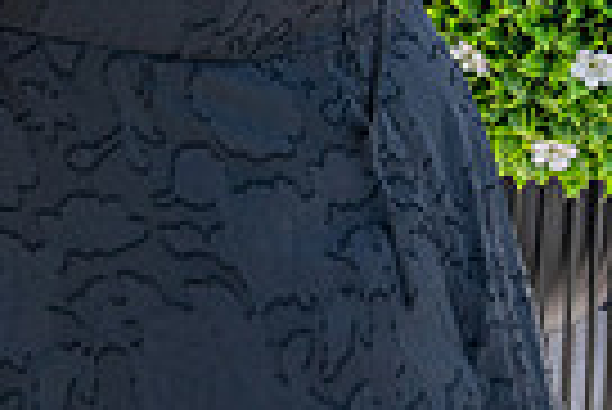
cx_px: -531
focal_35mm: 162
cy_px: -444
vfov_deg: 8.1
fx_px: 2757
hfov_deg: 11.6
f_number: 8
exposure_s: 1/200
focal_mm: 38
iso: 200
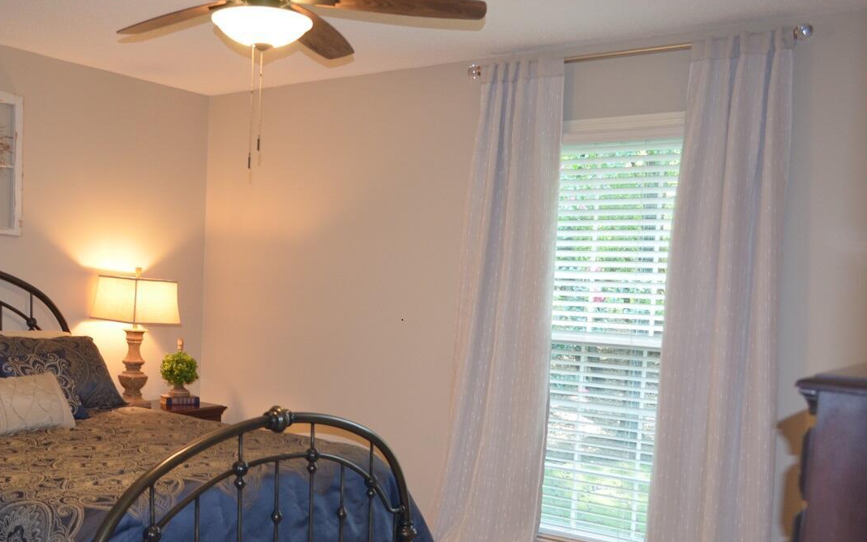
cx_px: 320
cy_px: 364
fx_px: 898
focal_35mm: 38
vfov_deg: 33.3
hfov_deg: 51.0
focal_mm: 18
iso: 640
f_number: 3.5
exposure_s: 1/30
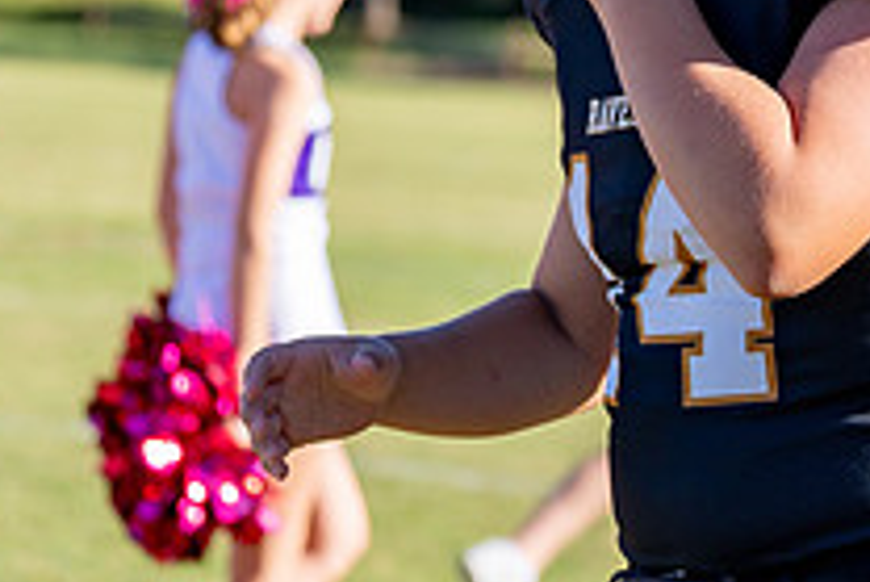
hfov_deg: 10.2
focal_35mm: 200
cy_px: -11
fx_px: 4837
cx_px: 808
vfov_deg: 6.9
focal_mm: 70
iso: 160
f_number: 2.8
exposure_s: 1/3200
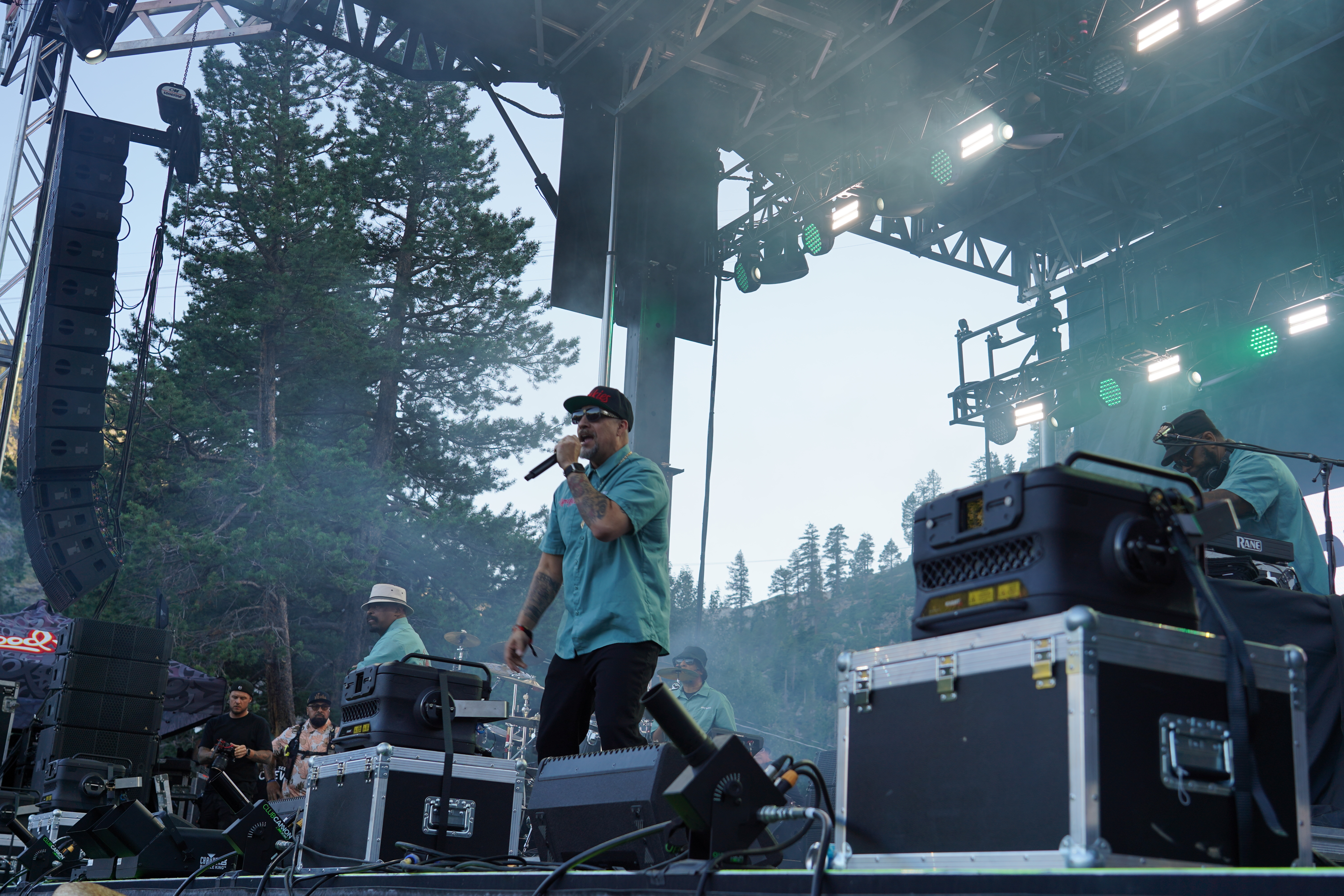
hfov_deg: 46.4
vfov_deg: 31.9
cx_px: 672
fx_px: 1568
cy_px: 448
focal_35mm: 42
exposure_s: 1/100
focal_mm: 42
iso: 100
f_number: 5
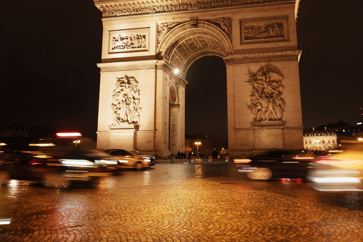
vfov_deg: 39.7
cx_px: 196
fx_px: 333
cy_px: 89
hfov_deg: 57.2
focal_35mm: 33
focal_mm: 17
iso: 640
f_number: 5
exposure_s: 1/5
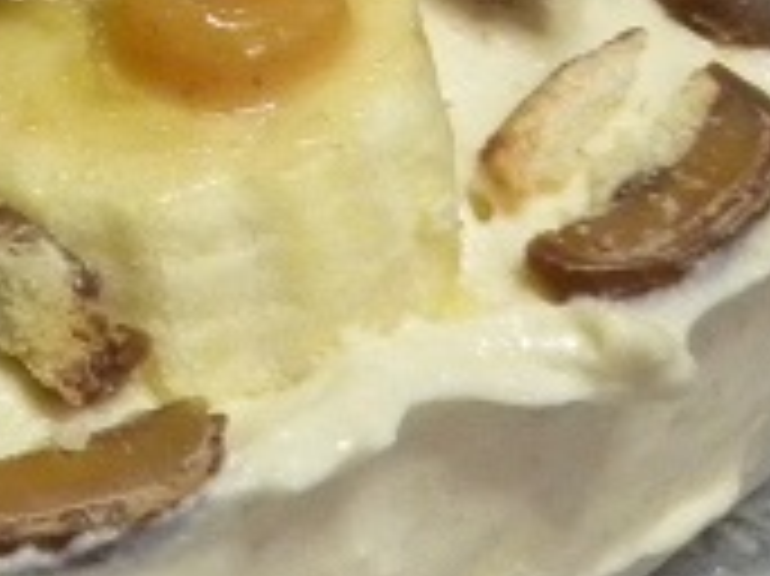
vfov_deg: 6.1
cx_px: -937
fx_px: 5402
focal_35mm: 243
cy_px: 310
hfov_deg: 7.7
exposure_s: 1/27
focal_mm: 9.2
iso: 400
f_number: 3.5
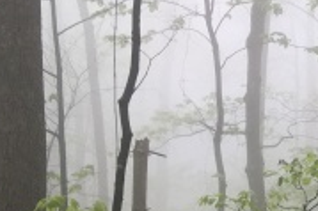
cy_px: 332
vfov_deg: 12.0
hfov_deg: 16.4
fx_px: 953
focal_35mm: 108
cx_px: 545
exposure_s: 1/181
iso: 25
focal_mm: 4.15
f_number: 2.2
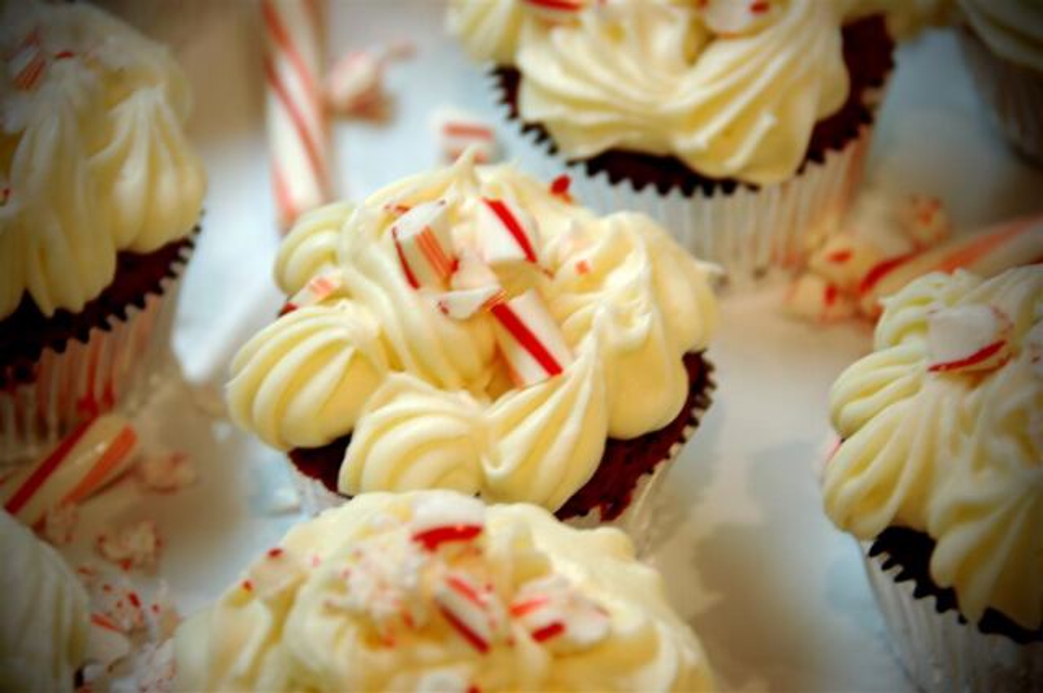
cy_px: 346
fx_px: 6510
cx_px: 522
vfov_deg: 6.1
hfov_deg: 9.2
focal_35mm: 225
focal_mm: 150
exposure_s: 1/6
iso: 200
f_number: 5.6
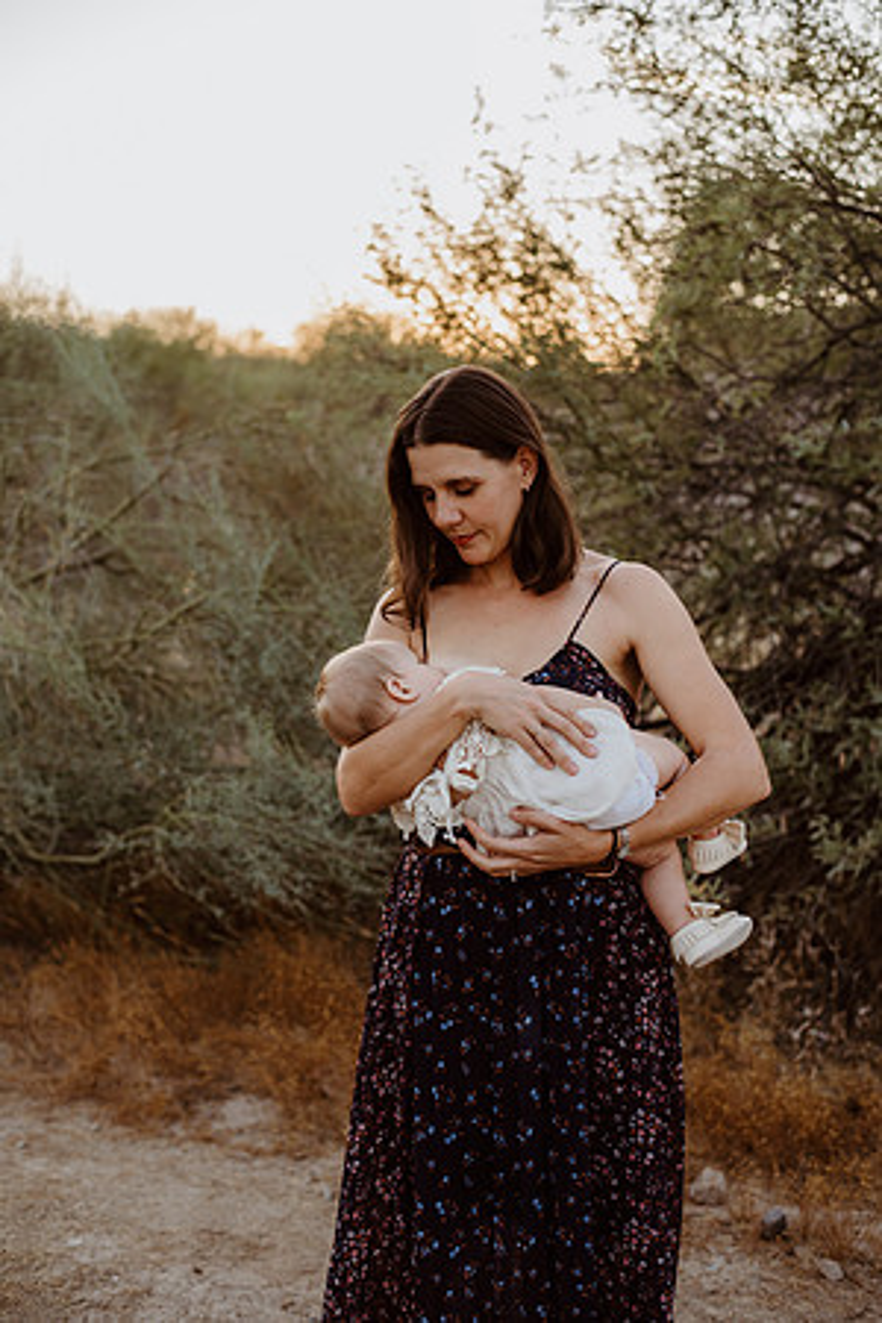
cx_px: 441
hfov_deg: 27.0
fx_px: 1837
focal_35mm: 50
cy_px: 662
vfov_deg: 39.6
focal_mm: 50
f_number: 2.8
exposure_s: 1/250
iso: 200
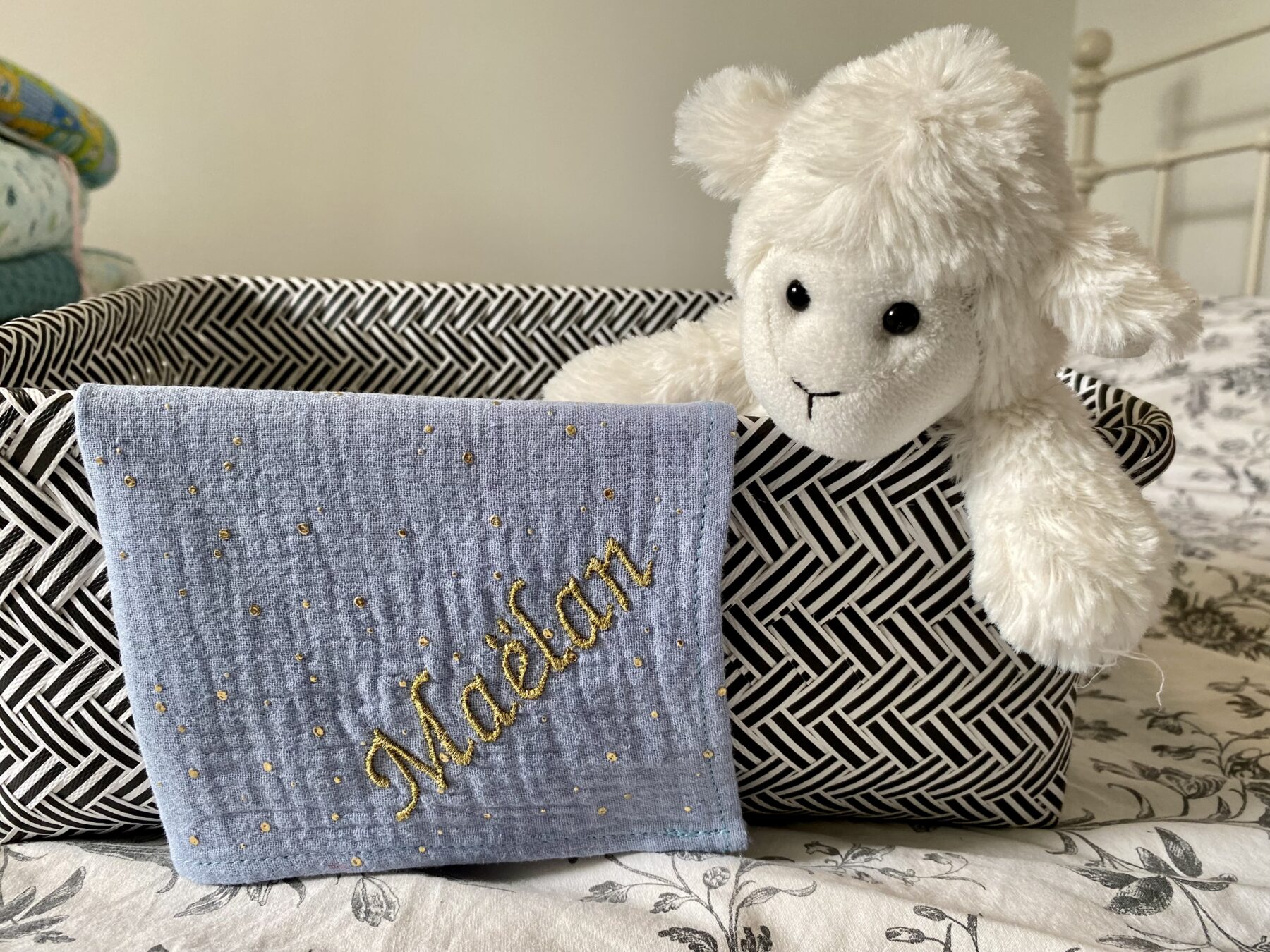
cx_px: 635
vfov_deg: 53.1
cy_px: 476
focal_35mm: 26
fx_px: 954
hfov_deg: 67.3
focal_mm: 4.25
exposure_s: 1/100
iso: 100
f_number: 1.8
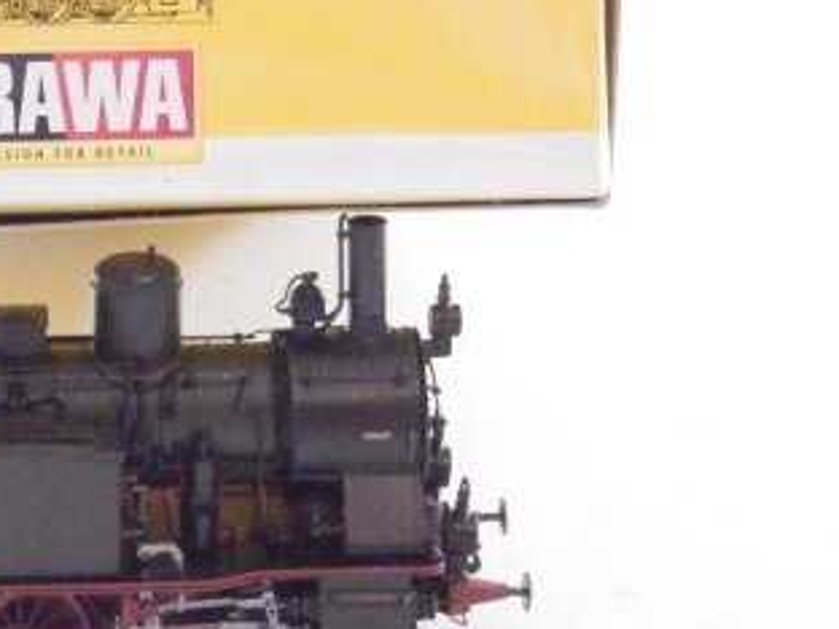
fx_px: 3078
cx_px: 83
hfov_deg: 15.3
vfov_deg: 11.7
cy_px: 207
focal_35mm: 127
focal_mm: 11.9
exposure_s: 1/160
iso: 3200
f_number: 4.4
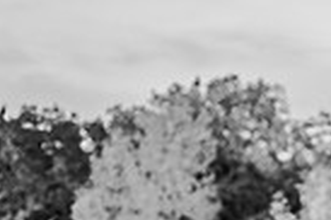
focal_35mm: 218
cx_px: 664
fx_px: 2002
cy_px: 445
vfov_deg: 6.1
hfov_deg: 8.9
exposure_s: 1/400
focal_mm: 41
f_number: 2.8
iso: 320
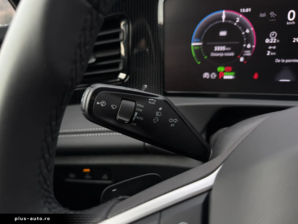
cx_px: 149
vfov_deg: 56.8
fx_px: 207
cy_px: 112
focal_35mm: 24
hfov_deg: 71.6
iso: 100
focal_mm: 6.76
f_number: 1.78
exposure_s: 1/395
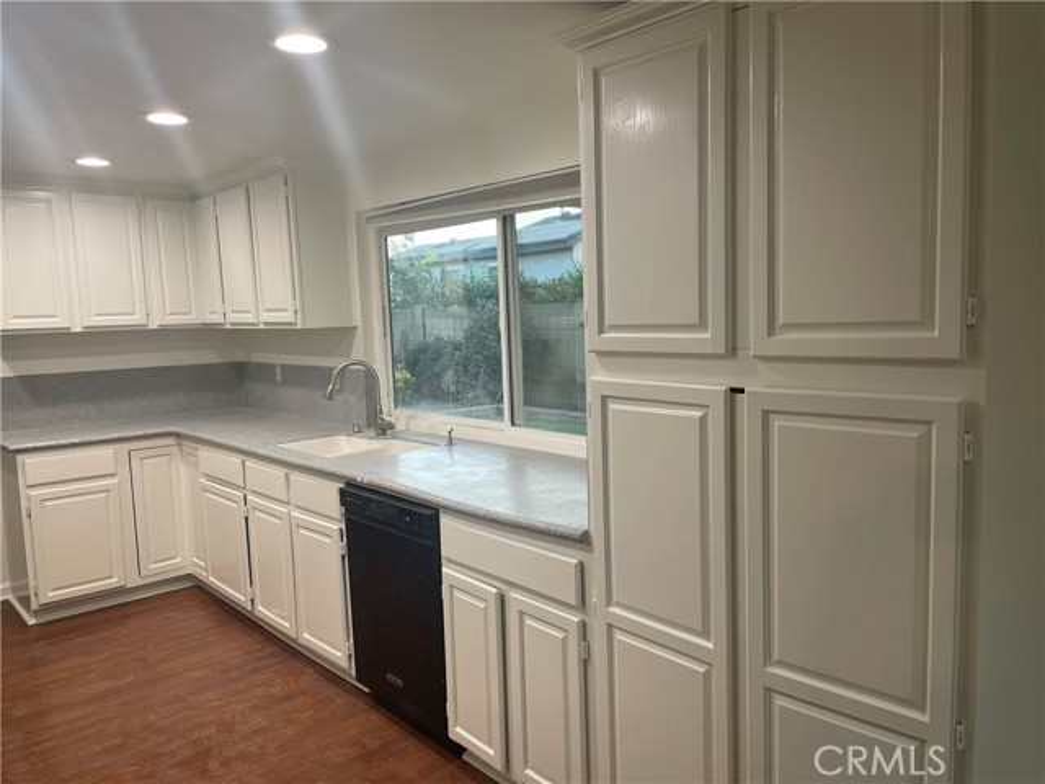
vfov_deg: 53.1
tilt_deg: -5.7
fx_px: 785
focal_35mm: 26
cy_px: 392
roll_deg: +2.1
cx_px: 522
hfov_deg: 67.3
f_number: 1.6
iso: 125
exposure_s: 1/120
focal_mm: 4.2
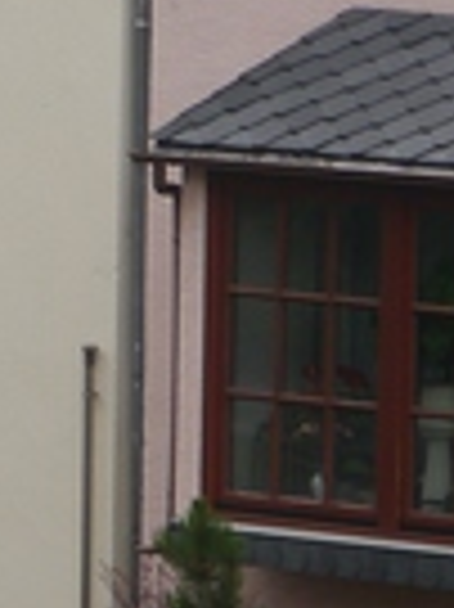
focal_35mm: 865
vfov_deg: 2.3
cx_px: -1259
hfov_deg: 1.7
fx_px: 15150
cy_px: 203
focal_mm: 73
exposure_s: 1/200
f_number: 5.8
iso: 160
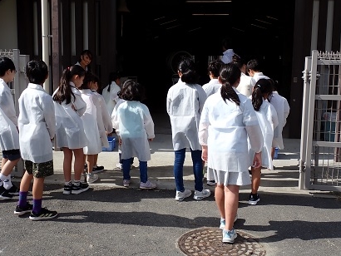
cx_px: 167
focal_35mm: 42
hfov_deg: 44.8
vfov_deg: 34.4
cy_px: 126
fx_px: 414
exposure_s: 1/800
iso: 100
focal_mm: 7.31
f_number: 4
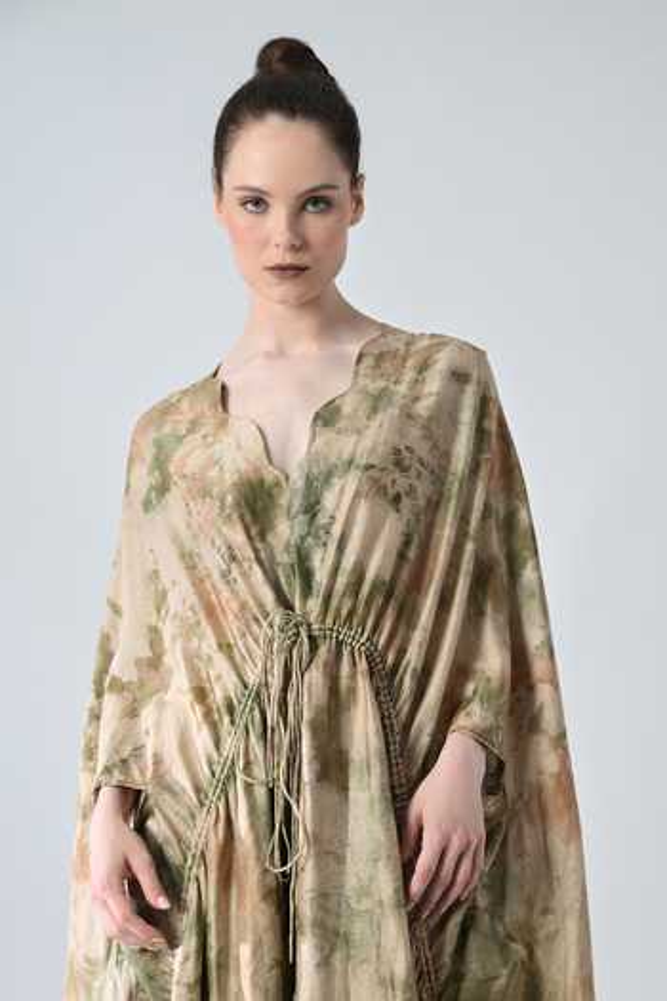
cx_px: 334
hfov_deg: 20.6
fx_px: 1834
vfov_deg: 30.5
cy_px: 500
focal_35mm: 66
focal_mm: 66
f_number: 8
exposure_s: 1/160
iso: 200
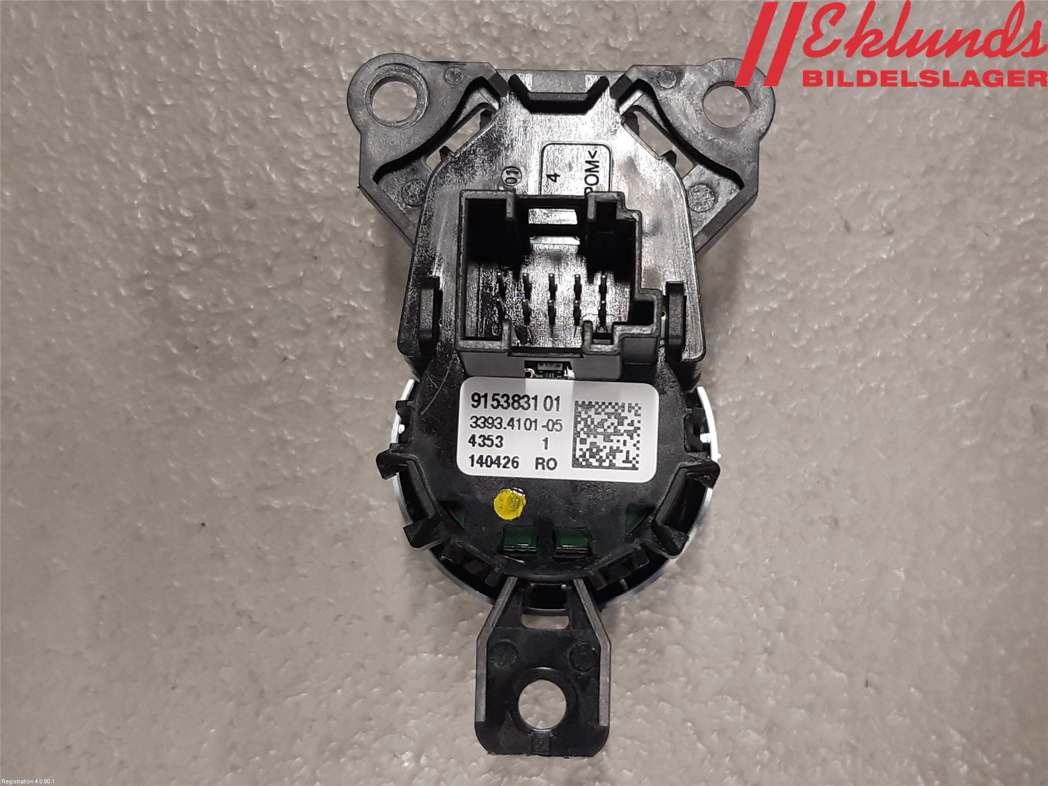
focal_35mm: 26
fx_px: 787
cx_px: 524
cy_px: 393
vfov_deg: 53.1
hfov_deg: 67.3
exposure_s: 1/50
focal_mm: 3.93
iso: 100
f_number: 1.7
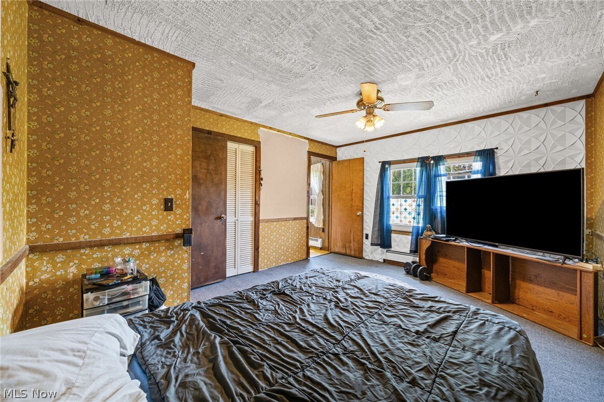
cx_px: 302
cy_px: 201
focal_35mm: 13
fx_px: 218
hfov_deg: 108.4
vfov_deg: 85.4
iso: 250
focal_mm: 13
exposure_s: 1
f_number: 8
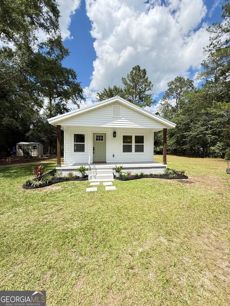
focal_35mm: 14
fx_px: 124
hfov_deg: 85.7
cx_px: 115
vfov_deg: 102.1
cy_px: 153
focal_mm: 2.22
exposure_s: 1/1235
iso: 64
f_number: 2.2
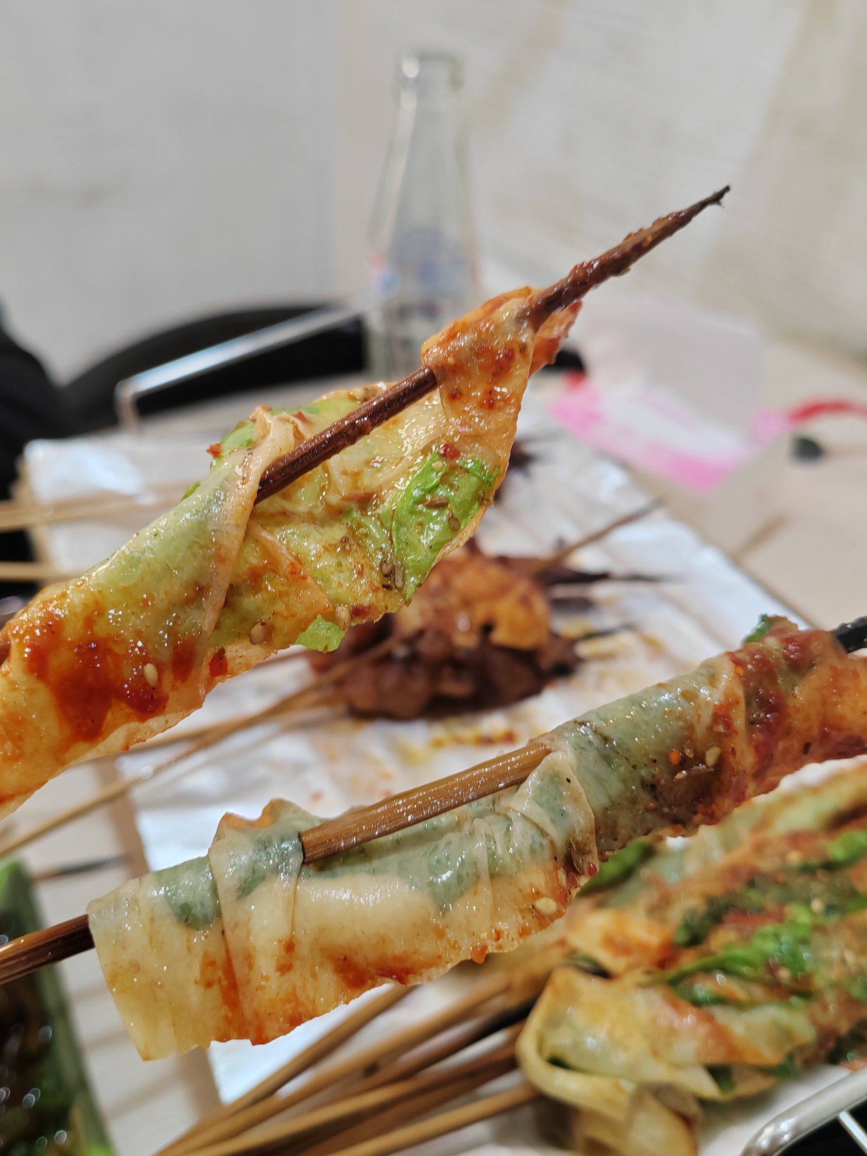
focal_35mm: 31
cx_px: 399
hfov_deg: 45.4
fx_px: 1035
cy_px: 578
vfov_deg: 58.4
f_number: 1.9
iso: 500
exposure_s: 1/50
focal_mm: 5.52
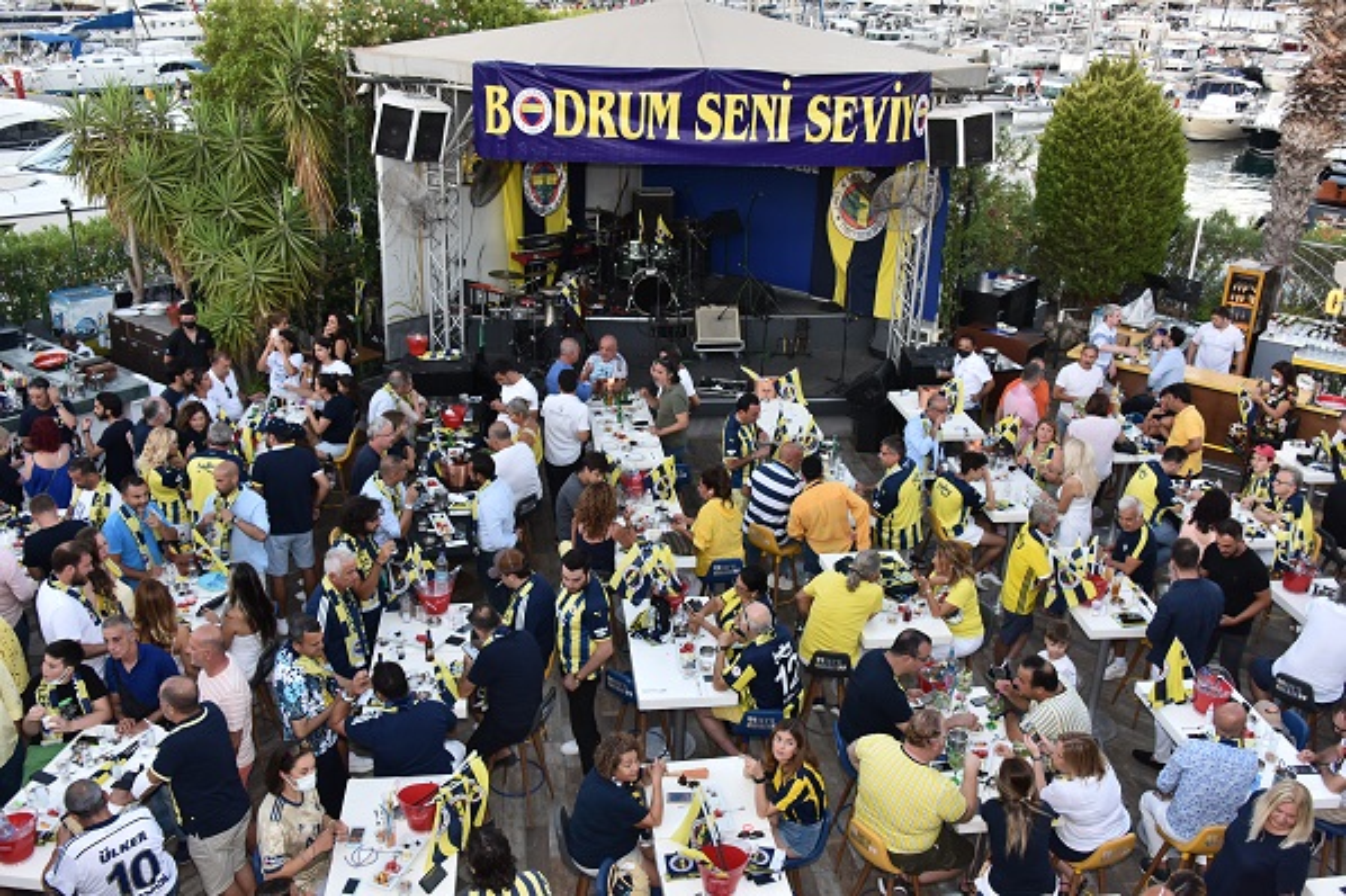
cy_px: 448
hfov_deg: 58.7
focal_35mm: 32
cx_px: 673
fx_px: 1196
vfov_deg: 41.1
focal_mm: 32
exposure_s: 1/60
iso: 400
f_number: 5.6
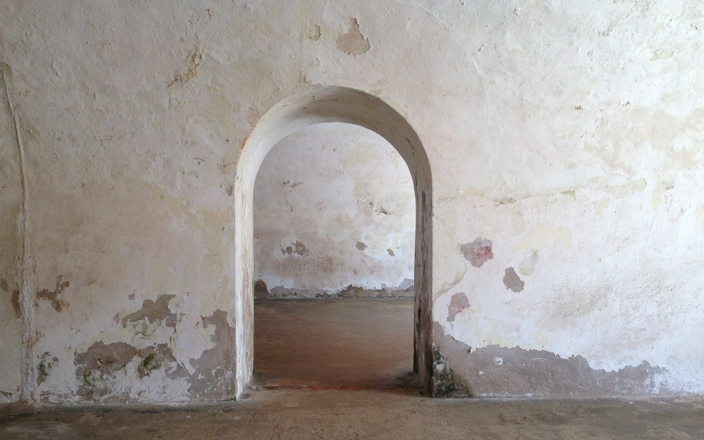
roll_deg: -0.3
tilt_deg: +0.2
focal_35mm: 36
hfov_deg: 54.0
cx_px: 342
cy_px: 237
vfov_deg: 35.3
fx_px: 691
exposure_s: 1/60
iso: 64
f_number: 2.4
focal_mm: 4.12
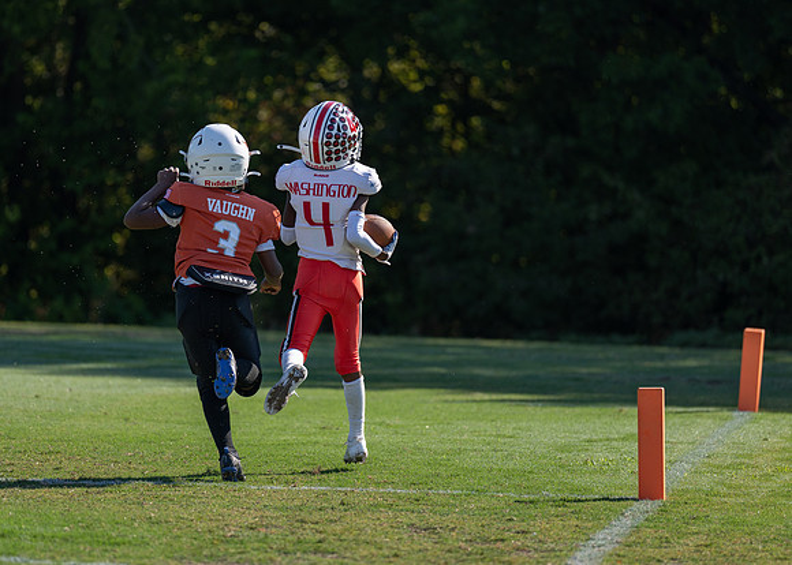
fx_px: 6237
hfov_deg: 7.3
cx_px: 328
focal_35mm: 277
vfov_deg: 5.2
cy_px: 250
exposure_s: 1/1600
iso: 100
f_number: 2.8
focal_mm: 200
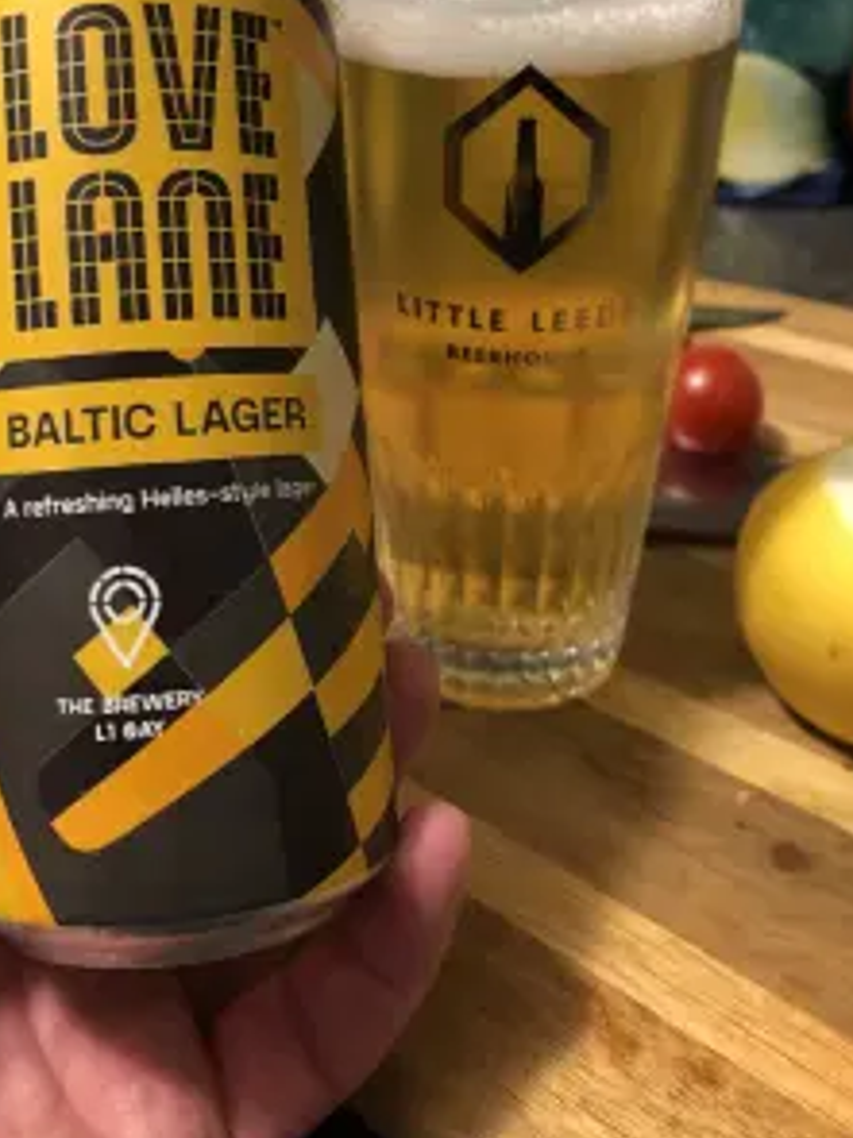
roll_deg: +3.0
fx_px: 1249
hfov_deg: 37.4
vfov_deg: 48.3
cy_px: 390
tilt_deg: -26.8
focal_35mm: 38
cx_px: 309
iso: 100
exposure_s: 1/12
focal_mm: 3.99
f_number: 1.8
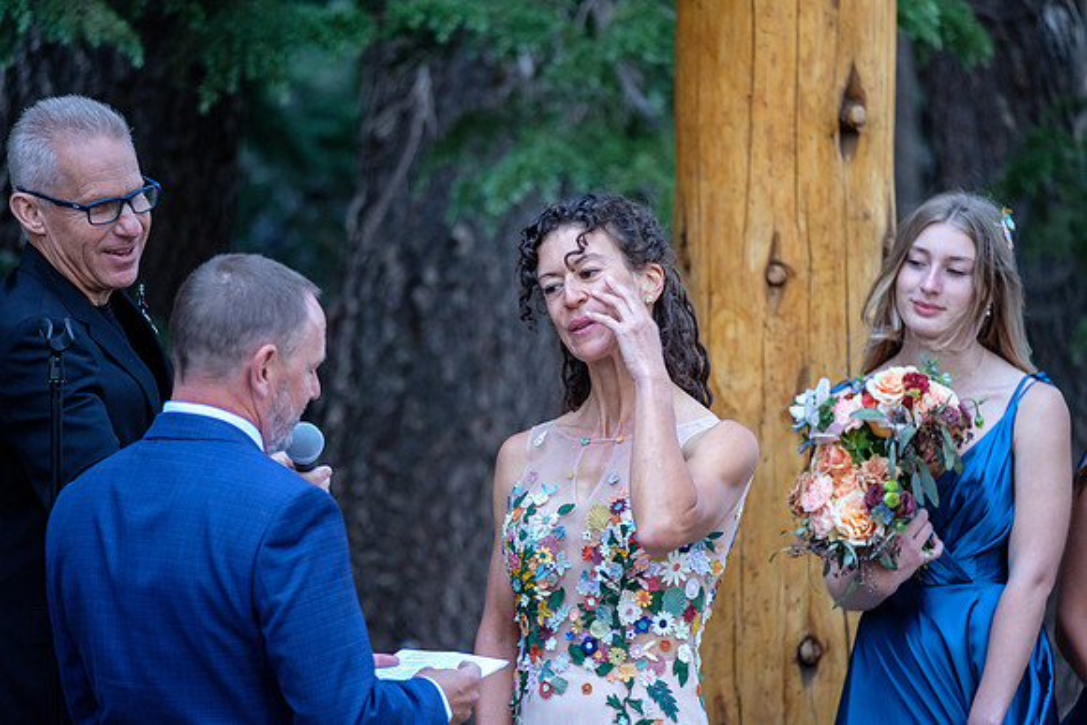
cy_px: 362
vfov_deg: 6.5
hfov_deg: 9.8
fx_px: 6342
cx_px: 544
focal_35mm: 210
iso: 1000
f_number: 2.8
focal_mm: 140
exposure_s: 1/150
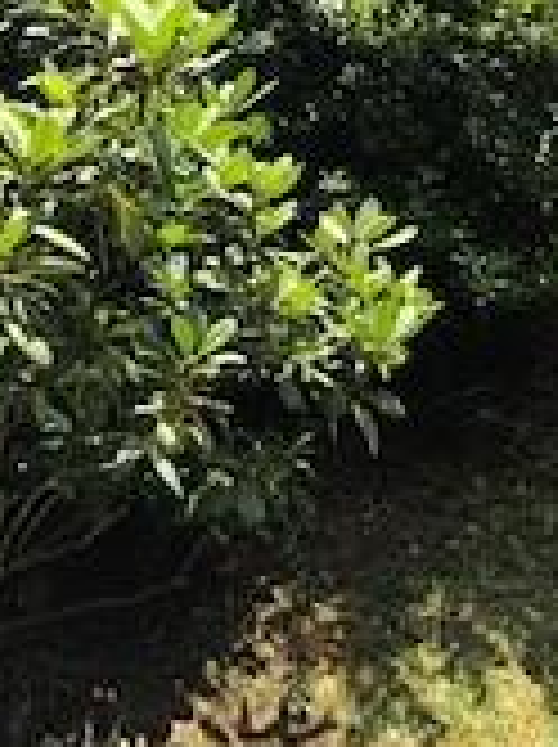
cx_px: 207
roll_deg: -0.5
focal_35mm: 108
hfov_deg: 13.7
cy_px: -220
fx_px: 2327
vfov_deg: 17.2
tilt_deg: -9.2
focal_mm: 4
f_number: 1.8
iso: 20
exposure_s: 1/607
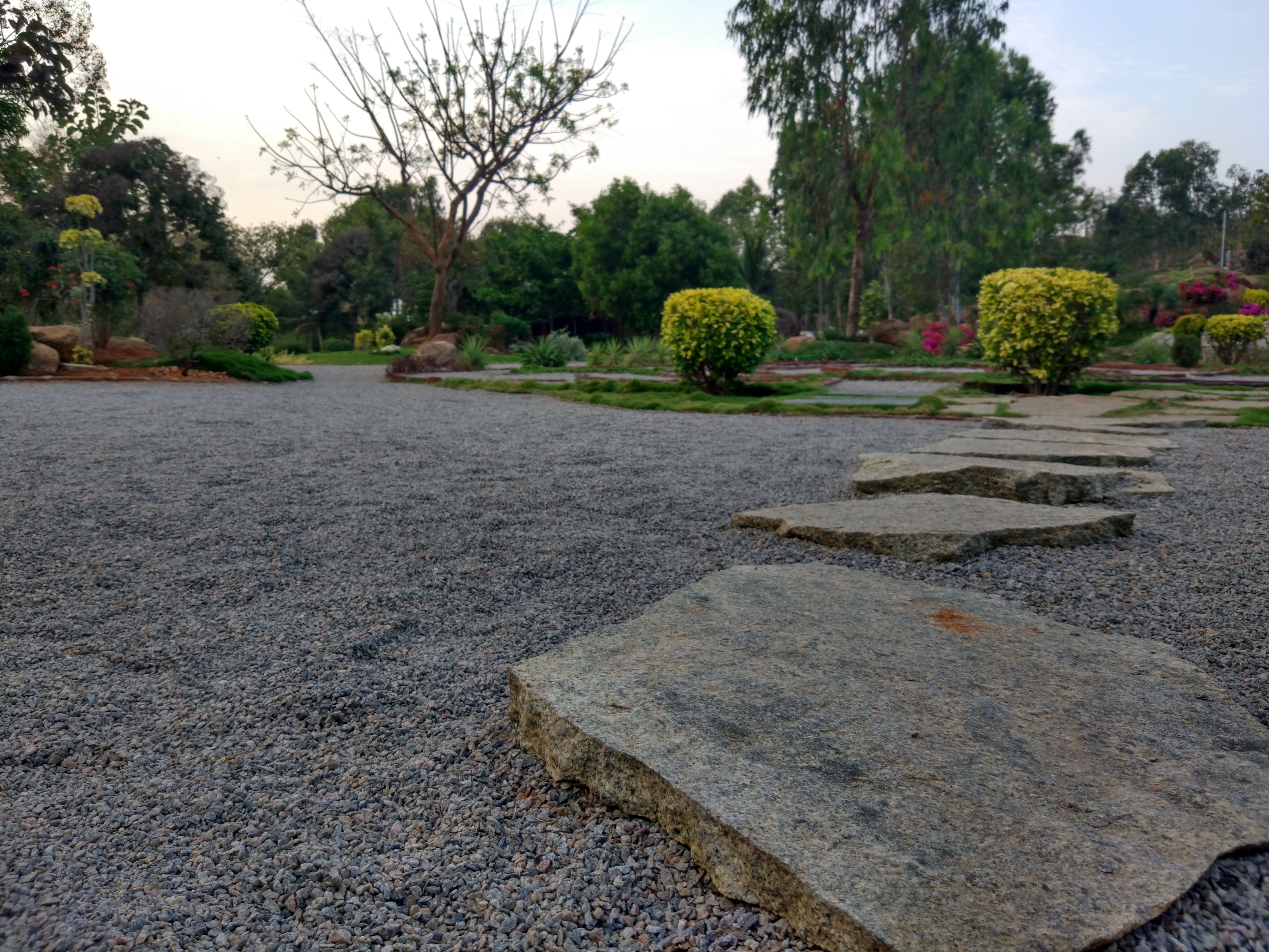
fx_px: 1026
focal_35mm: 28
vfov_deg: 49.7
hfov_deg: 63.4
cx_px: 634
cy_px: 476
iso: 100
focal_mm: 4.26
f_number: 2
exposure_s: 1/50
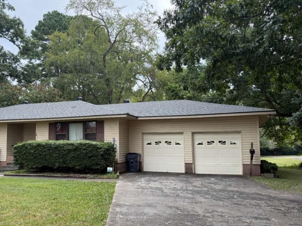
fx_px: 305
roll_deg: +0.9
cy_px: 127
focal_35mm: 35
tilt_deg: +3.8
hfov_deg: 51.6
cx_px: 99
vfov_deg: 40.6
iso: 100
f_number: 1.78
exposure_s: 1/1727
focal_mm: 6.76
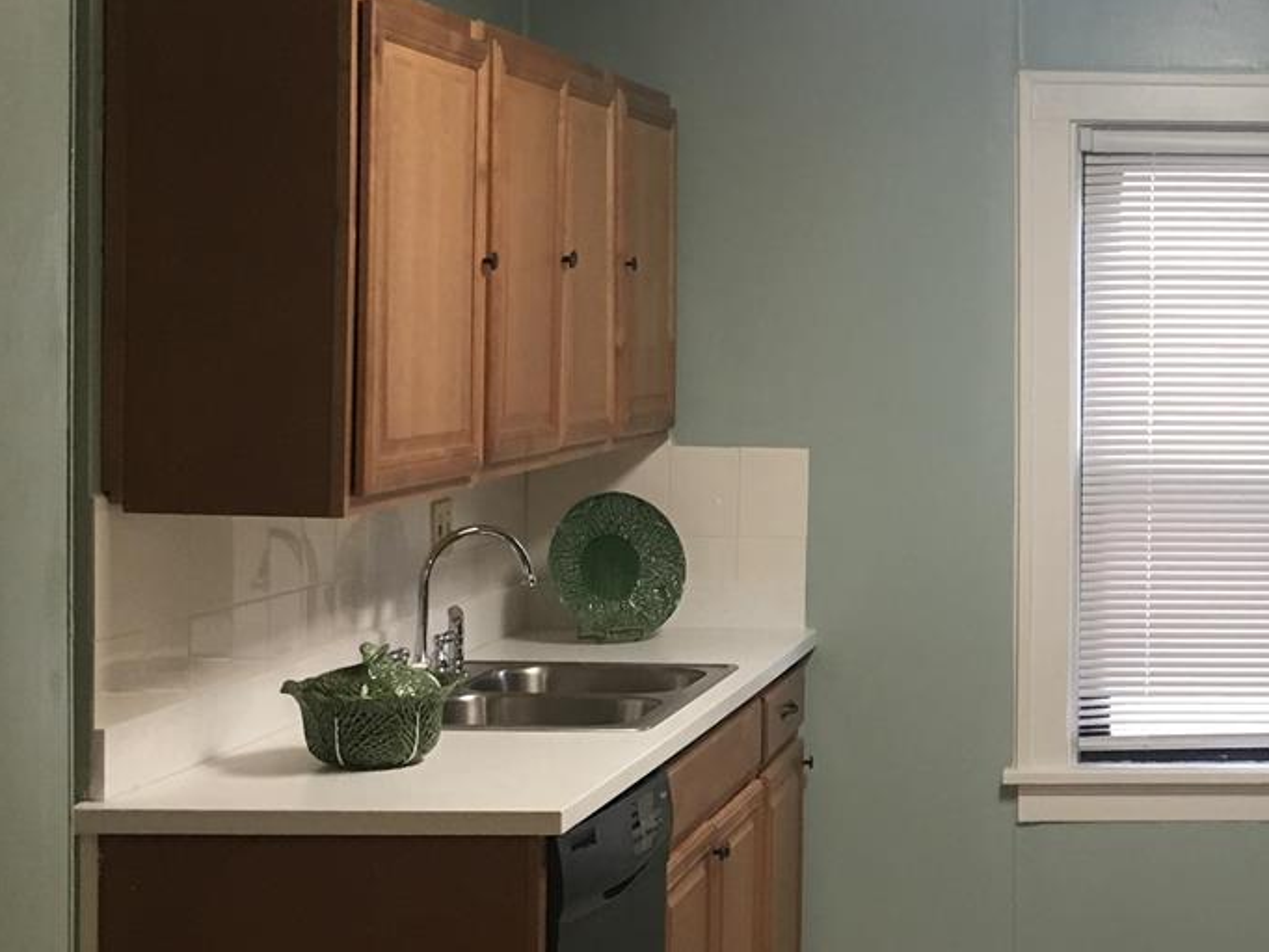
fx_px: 2494
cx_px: 1304
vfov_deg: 21.6
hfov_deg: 26.8
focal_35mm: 68
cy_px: 416
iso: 50
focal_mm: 4.15
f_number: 2.2
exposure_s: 1/15
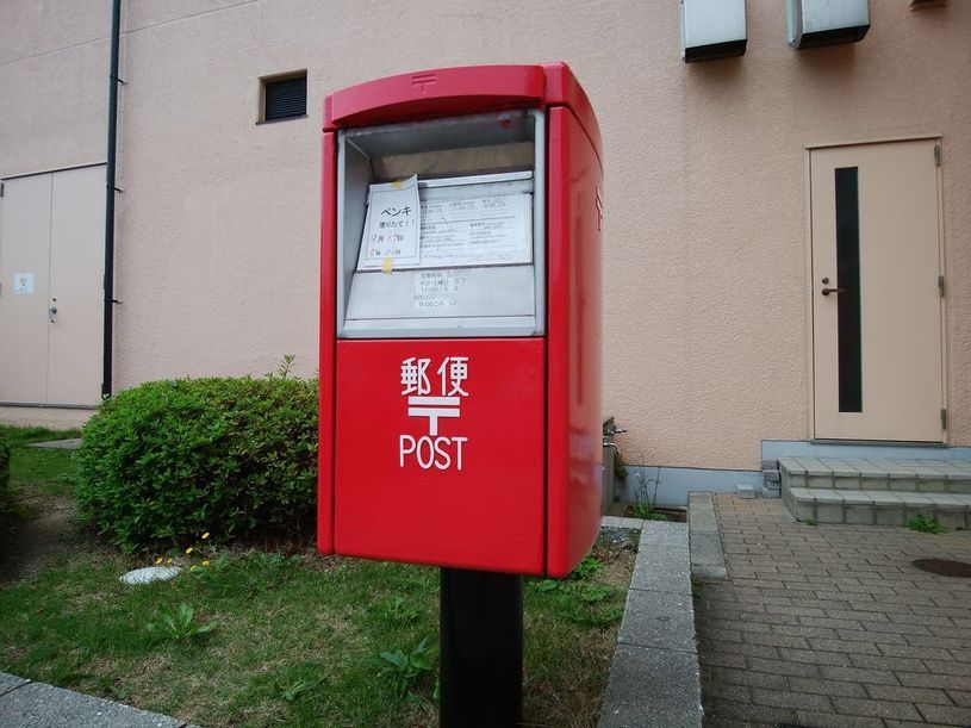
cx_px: 486
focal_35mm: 22
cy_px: 364
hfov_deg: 76.4
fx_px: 617
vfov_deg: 61.1
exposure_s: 1/360
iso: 32
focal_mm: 3
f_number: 2
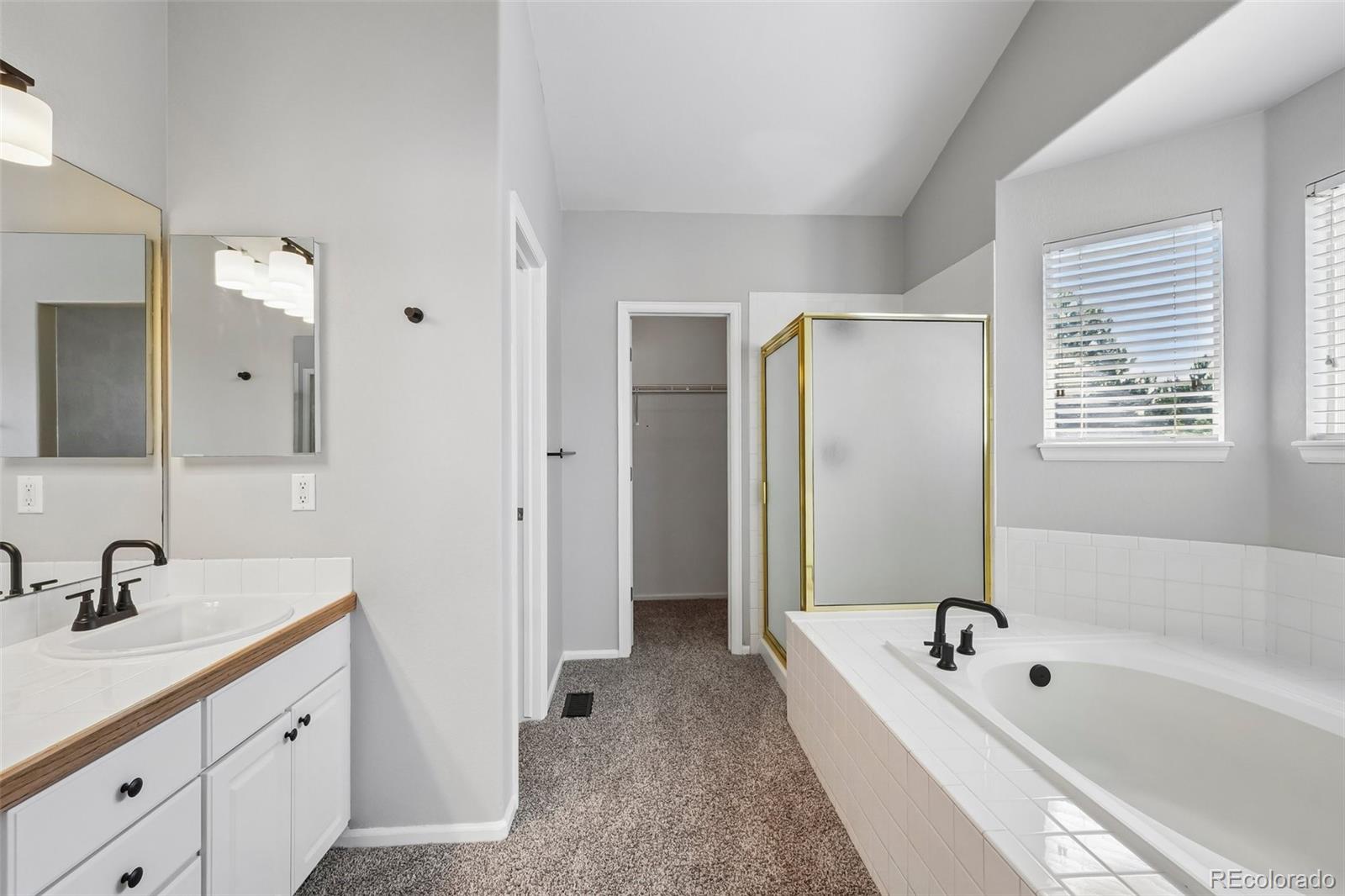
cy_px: 448
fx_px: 560
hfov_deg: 100.4
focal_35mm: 15
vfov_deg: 77.3
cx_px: 672
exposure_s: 1/13
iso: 800
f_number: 8
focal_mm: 10
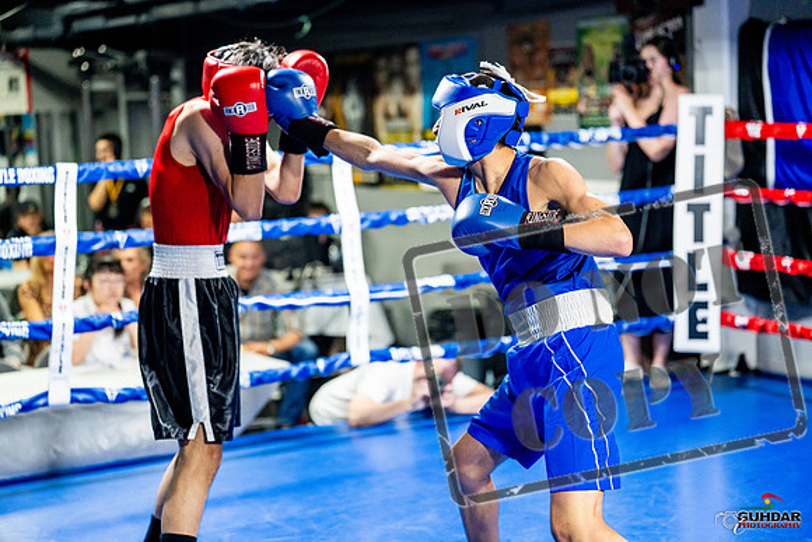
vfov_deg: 19.5
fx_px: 1579
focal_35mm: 70
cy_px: 271
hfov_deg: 28.8
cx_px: 406
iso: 4000
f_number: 2
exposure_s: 1/1000
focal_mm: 70
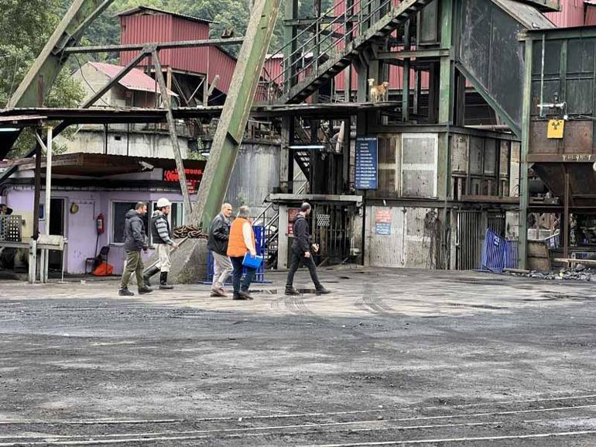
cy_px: 224
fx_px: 1325
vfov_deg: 19.1
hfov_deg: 25.3
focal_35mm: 77
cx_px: 298
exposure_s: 1/99
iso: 50
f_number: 2.8
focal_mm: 9
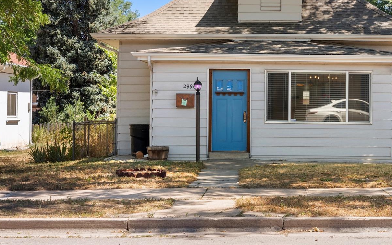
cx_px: 251
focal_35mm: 77
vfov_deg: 16.9
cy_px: 82
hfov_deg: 26.7
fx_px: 824
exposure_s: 1/100
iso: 200
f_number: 7.1
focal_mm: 57.1
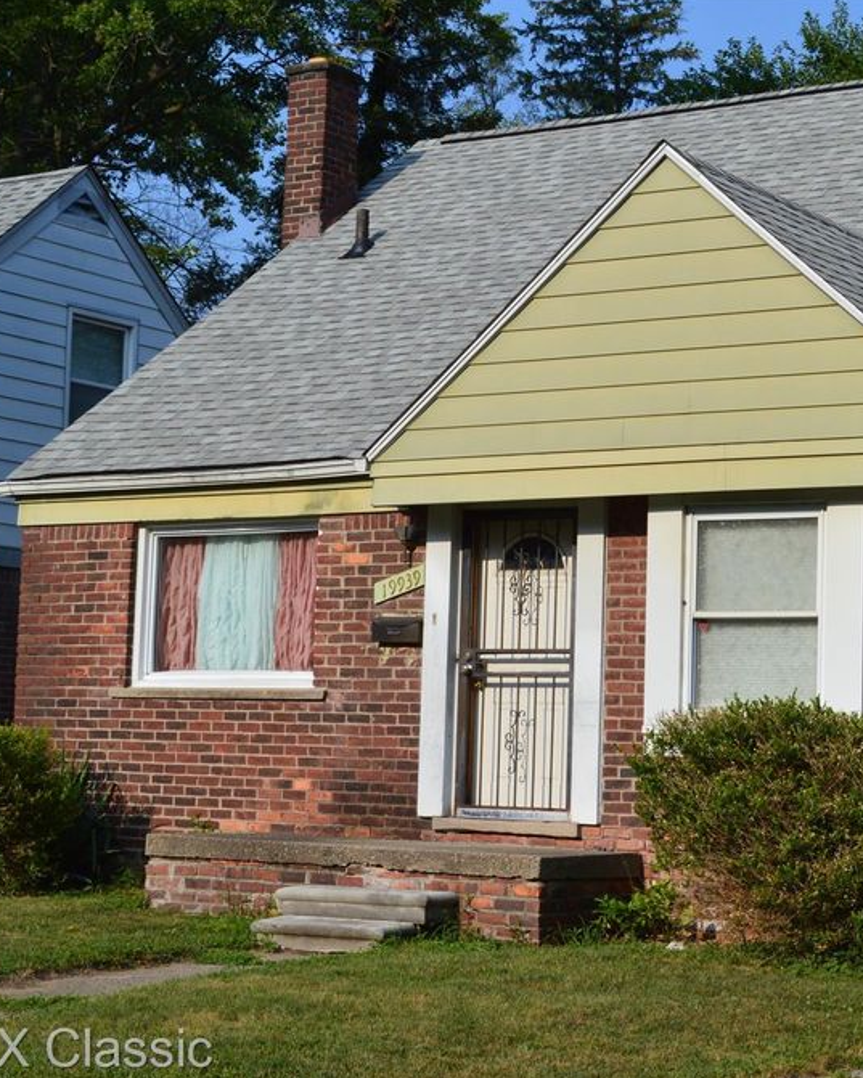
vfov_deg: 26.1
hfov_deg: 20.8
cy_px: 539
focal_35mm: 73
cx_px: 644
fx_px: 2330
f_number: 11
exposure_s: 1/400
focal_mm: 34
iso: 400
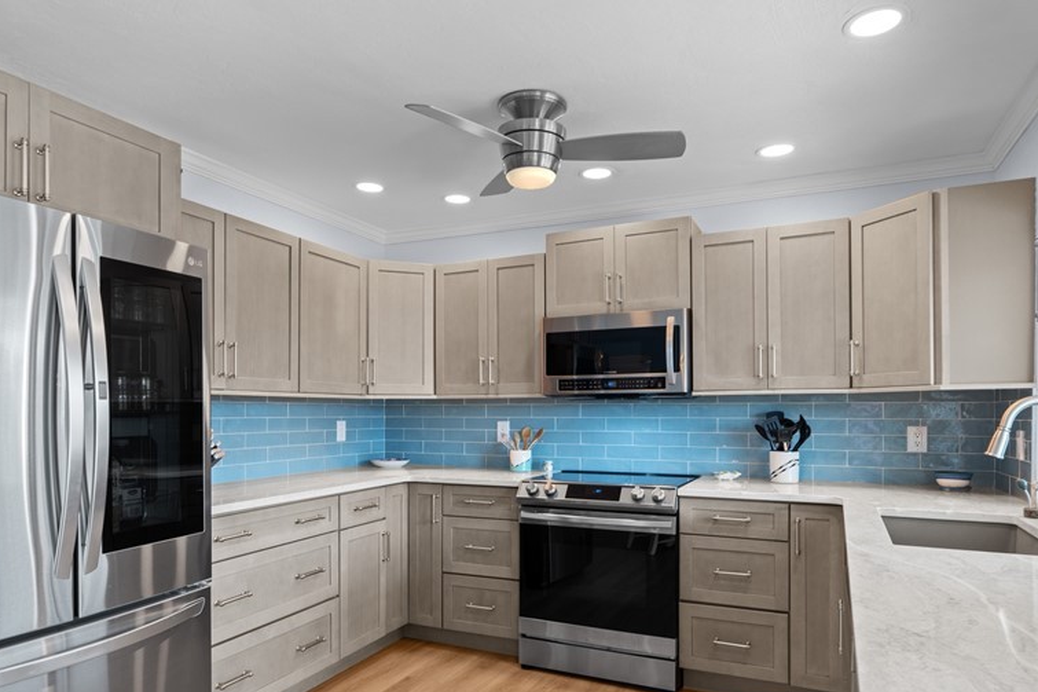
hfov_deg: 76.1
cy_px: 409
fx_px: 663
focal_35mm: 23
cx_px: 497
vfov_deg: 54.8
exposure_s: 1/3
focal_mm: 16
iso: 200
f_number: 9
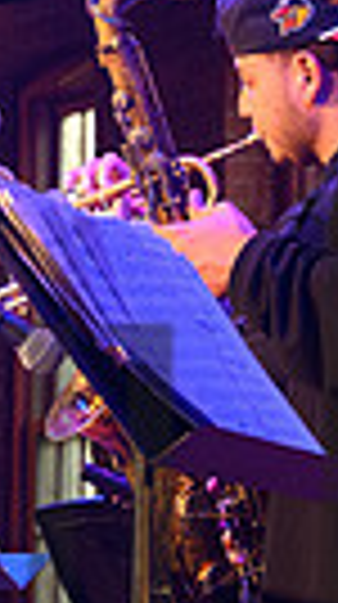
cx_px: 131
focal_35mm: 318
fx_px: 5086
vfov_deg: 6.8
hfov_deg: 3.8
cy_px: 484
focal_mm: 70
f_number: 8
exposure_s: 1/50
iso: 5000
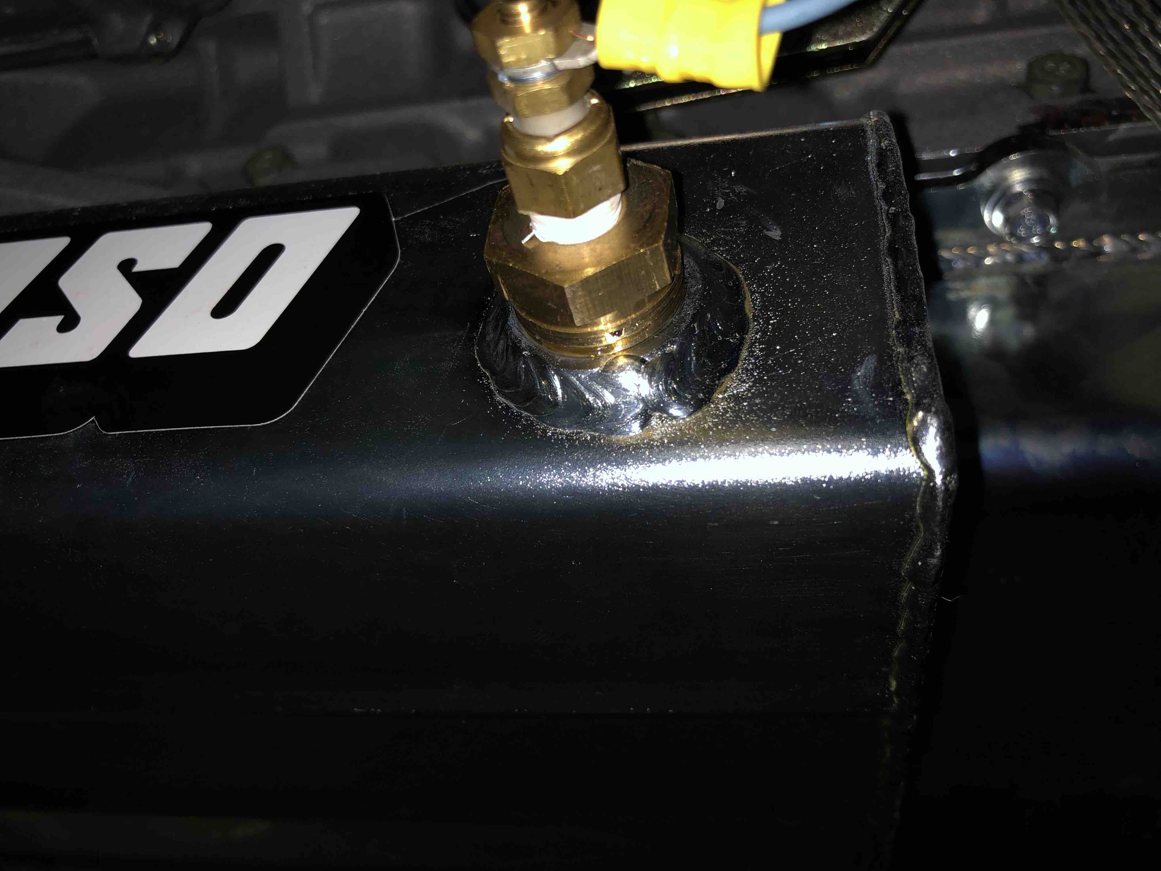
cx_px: 580
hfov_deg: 63.4
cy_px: 436
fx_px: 939
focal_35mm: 28
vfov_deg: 49.7
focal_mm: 4
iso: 20
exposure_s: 1/37
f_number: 1.8
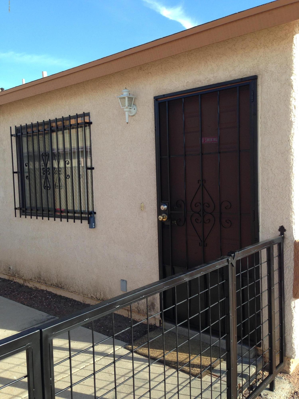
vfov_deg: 55.4
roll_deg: +1.2
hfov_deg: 42.9
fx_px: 380
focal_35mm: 33
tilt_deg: -1.9
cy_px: 200
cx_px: 150
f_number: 2.4
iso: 50
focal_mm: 4.12
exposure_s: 1/547
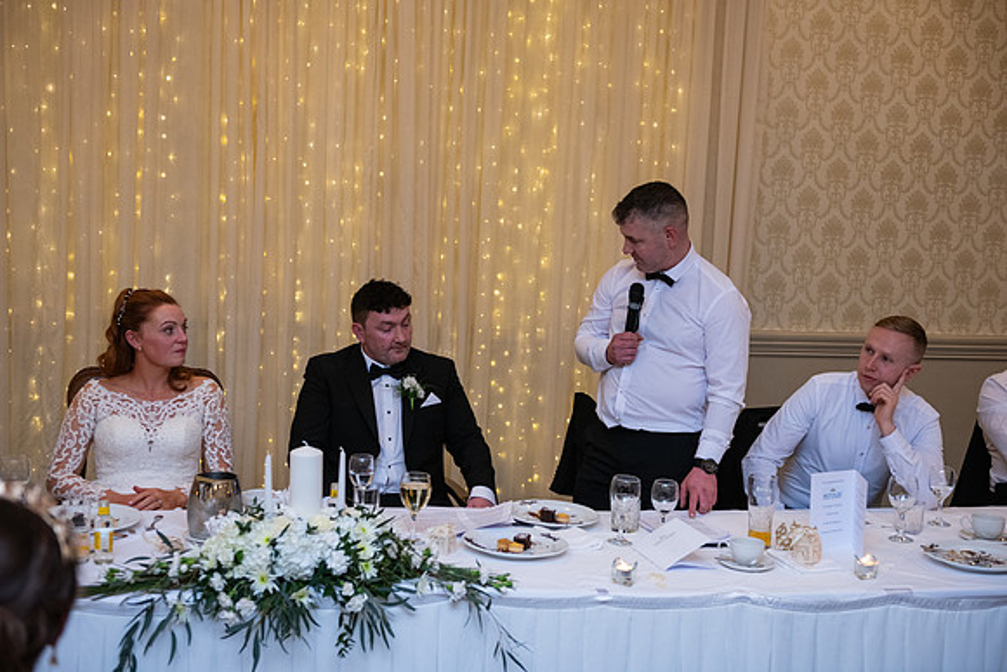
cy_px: 336
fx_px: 1343
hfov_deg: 41.1
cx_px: 504
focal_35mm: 48
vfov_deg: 28.1
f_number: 3.5
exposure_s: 1/160
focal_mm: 48
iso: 1000
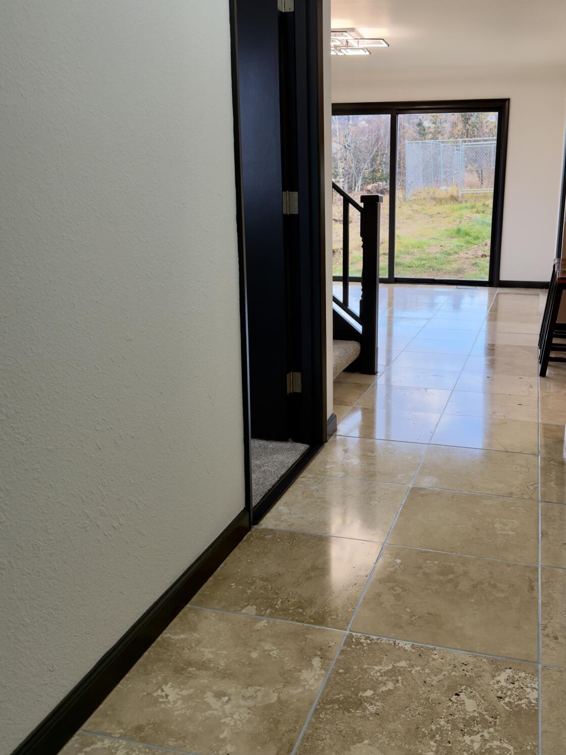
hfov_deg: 43.8
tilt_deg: -11.7
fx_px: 698
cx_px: 358
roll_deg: -1.2
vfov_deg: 56.7
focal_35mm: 32
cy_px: 336
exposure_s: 1/160
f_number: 1.78
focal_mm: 6.76
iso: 200
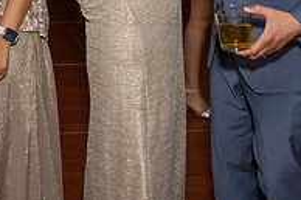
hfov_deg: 21.8
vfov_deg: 15.4
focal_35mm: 85
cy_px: -50
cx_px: -81
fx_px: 710
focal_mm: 17
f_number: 8
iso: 800
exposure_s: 1/250
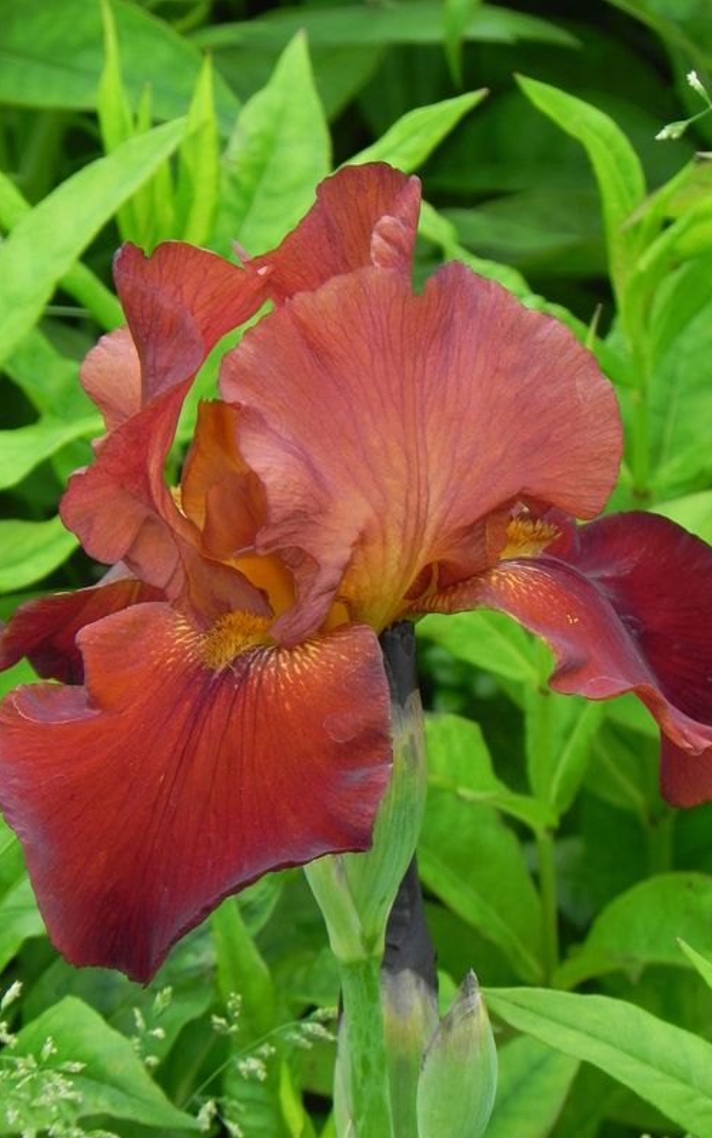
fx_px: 8159
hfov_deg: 5.0
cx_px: 353
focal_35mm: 263
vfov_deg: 8.0
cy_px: 570
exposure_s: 1/100
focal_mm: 44
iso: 160
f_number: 5
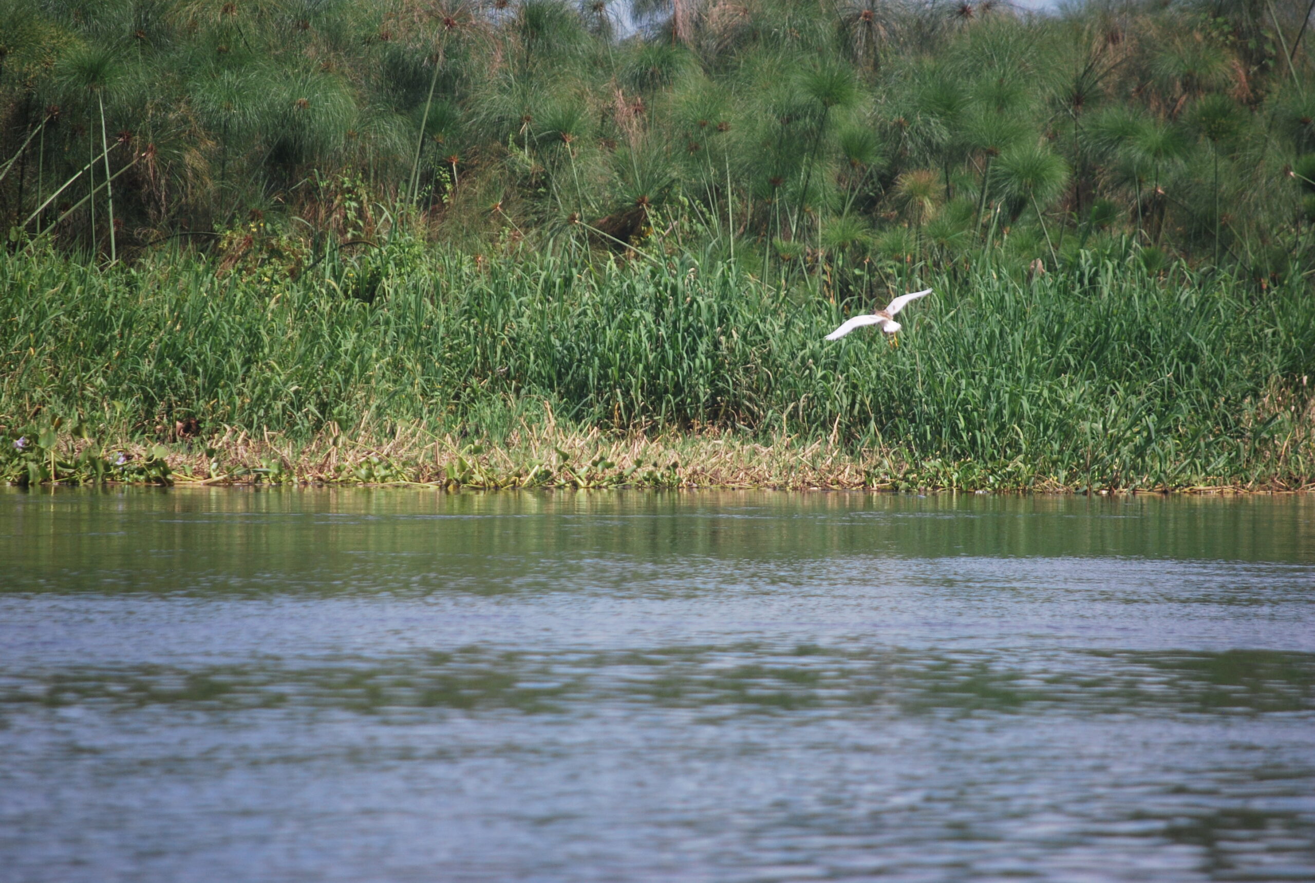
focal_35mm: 300
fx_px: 10980
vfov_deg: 4.6
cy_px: 442
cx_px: 658
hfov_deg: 6.9
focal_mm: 200
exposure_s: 1/800
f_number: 5.6
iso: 200
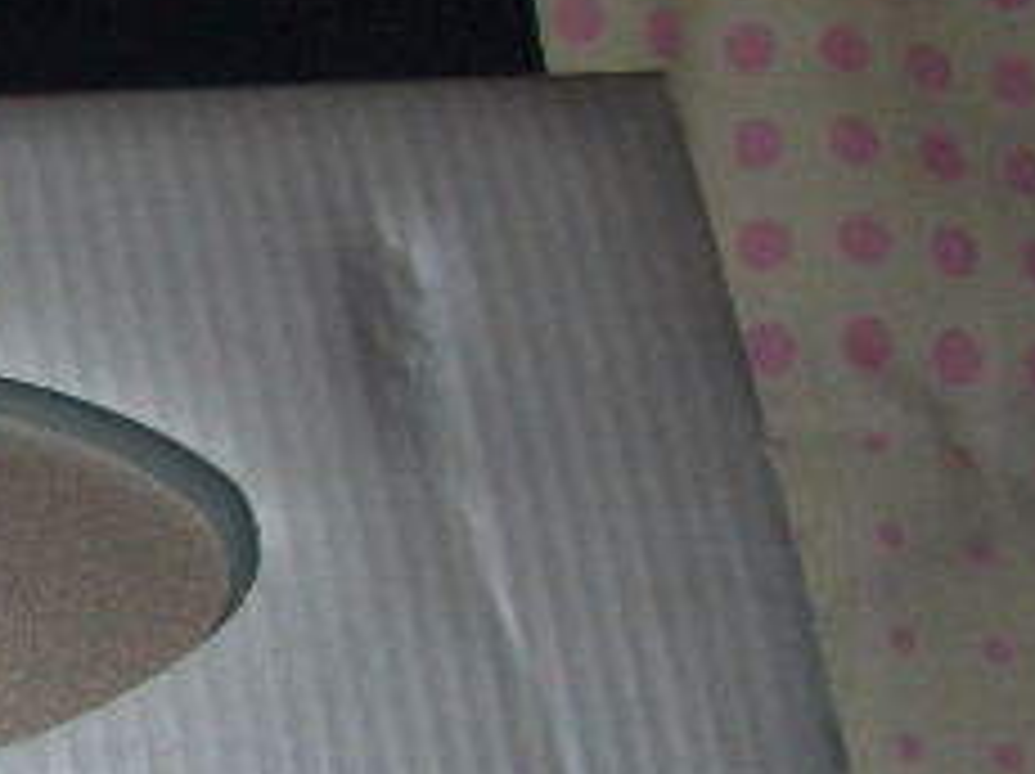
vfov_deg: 12.1
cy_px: 558
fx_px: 3644
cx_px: -711
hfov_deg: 14.6
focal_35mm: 122
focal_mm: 5.8
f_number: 2.6
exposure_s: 1/60
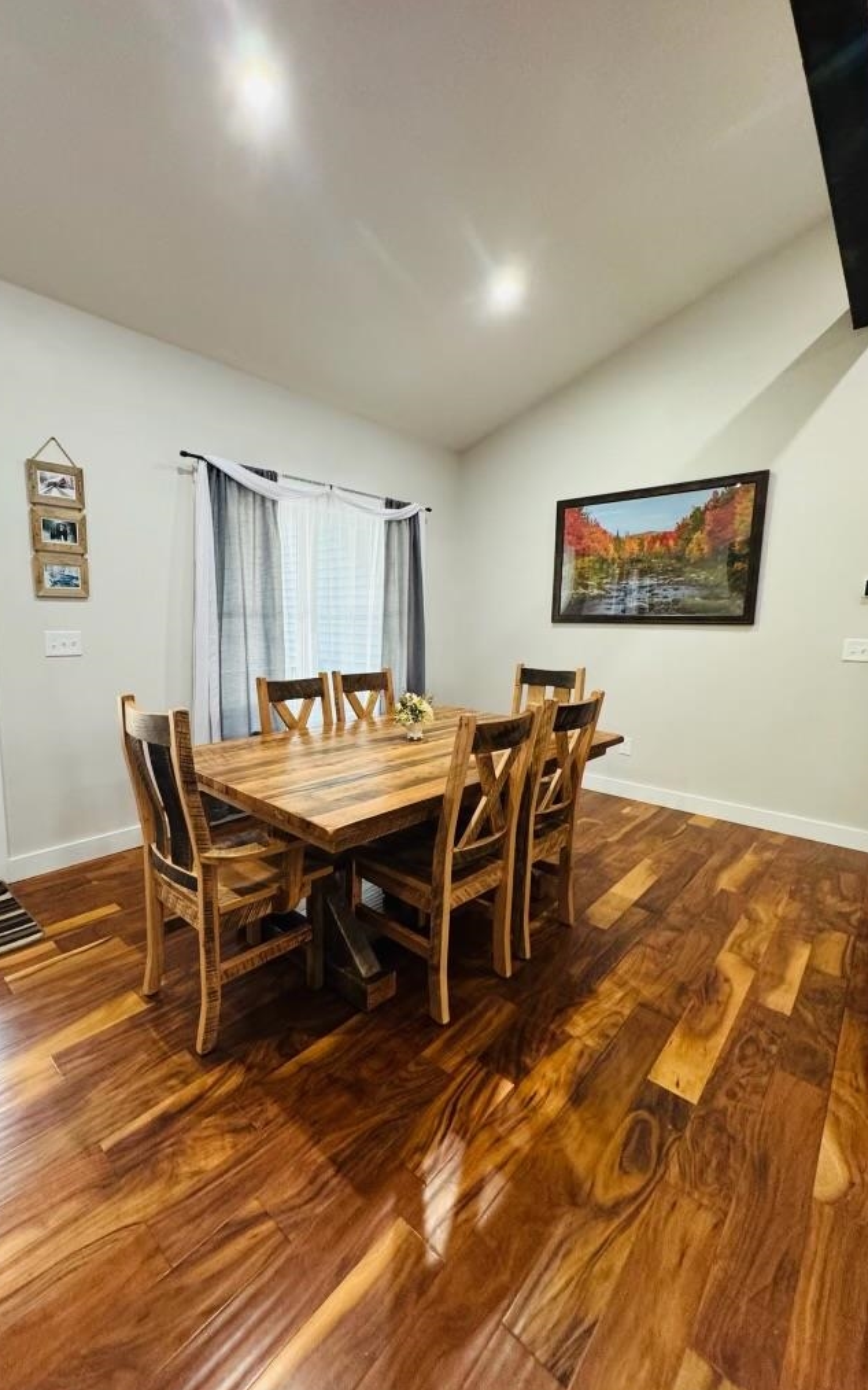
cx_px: 355
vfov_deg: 101.5
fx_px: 568
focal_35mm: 15
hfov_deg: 74.1
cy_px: 700
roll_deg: +0.1
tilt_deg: -8.5
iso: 500
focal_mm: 2.22
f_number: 2.2
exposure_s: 1/60
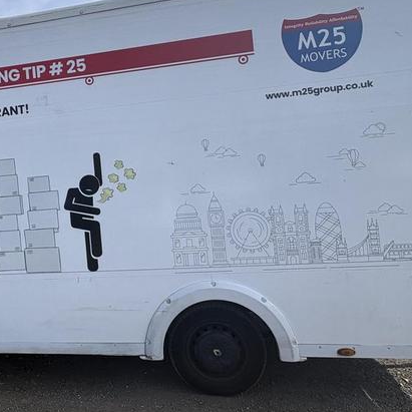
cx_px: 90
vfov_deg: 58.6
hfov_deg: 55.4
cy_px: 166
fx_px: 364
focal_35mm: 27
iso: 40
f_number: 2.2
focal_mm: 2.22
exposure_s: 1/1346
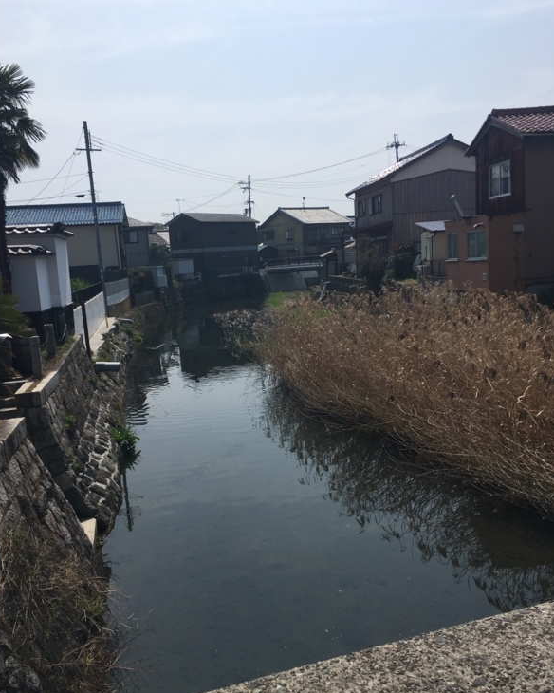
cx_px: 274
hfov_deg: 47.1
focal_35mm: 31
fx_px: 635
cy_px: 364
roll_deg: +3.7
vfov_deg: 57.2
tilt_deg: -8.8
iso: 25
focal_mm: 4.15
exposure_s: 1/4049
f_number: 2.2
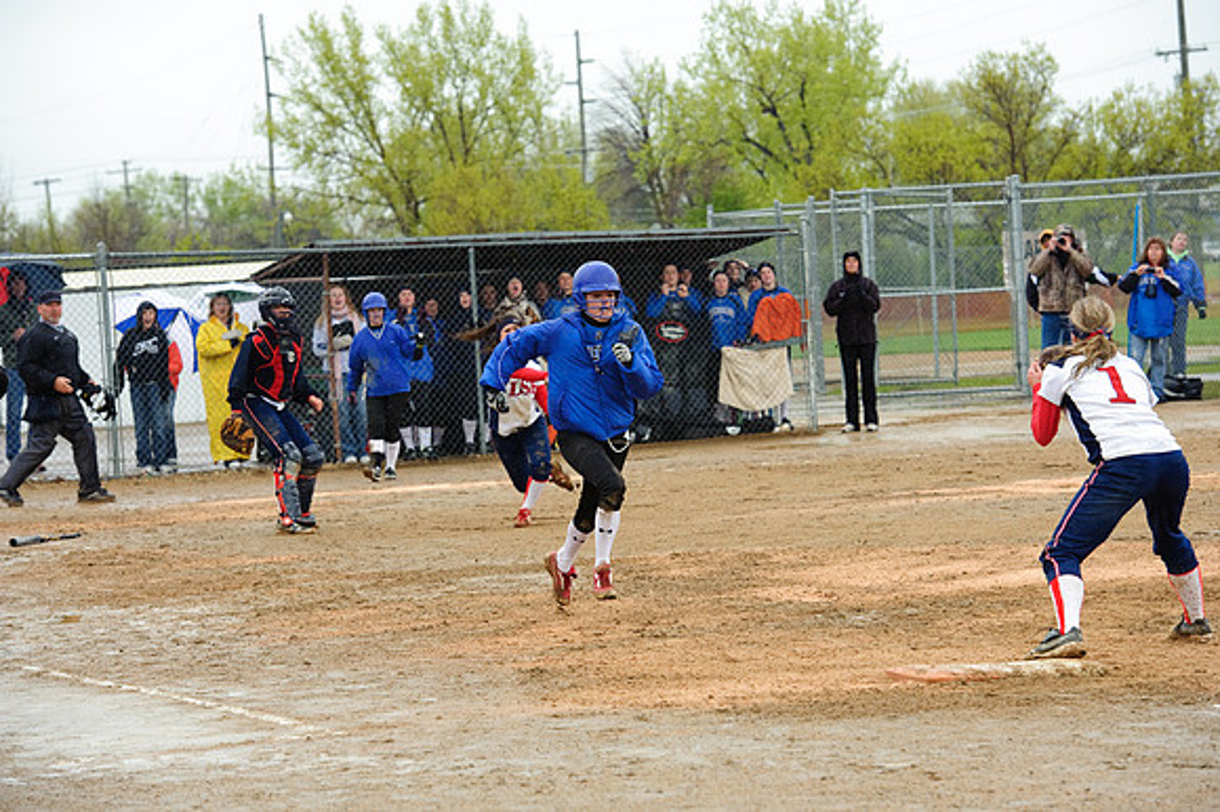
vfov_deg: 10.1
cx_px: 610
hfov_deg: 15.2
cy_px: 406
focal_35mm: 135
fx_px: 4572
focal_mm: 135
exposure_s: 1/750
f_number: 5.6
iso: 400
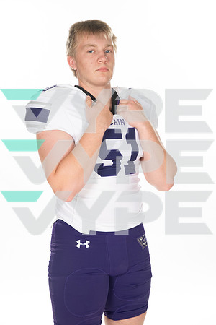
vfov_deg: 31.0
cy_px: 162
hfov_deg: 20.9
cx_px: 108
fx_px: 585
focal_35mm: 65
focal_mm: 65
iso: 800
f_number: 7.1
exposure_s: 1/320
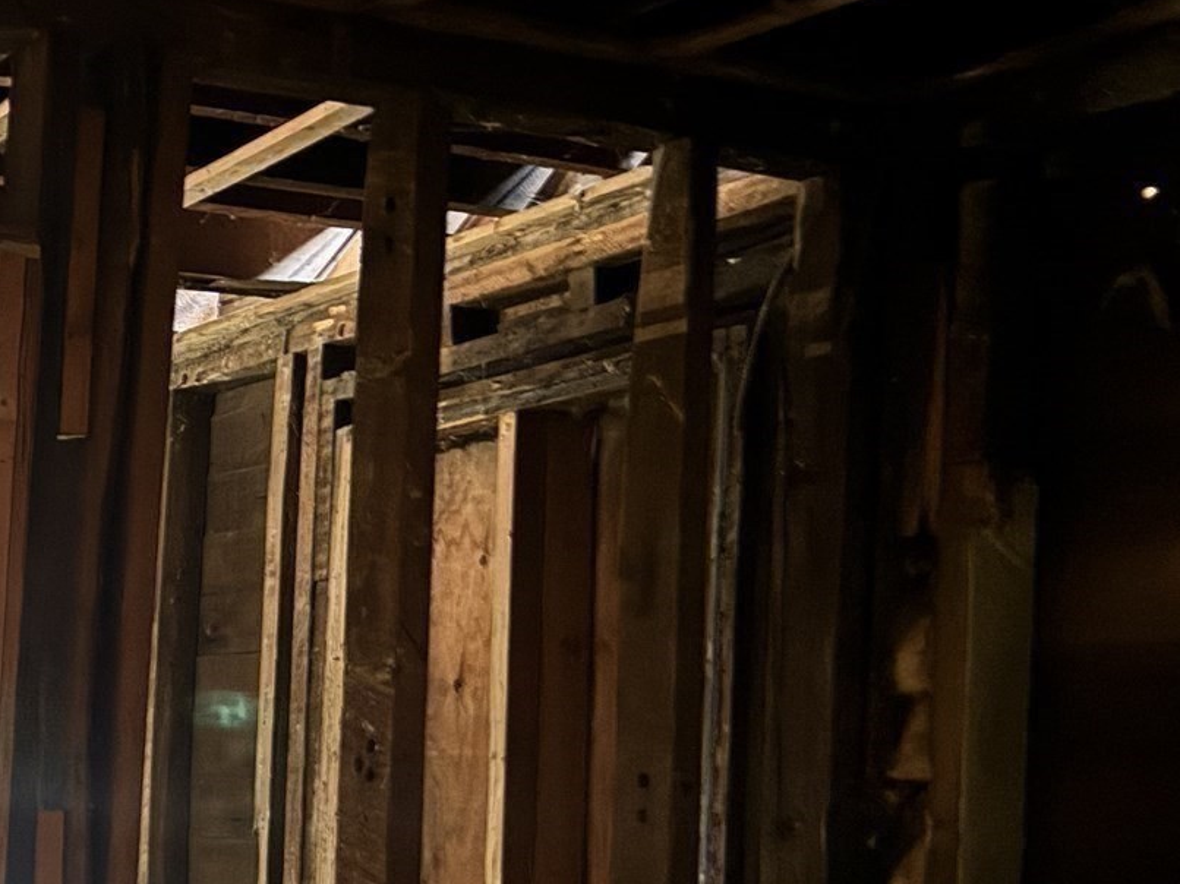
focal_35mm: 61
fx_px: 2079
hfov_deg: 27.2
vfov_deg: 23.6
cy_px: 732
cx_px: -307
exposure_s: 1/9
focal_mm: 6.76
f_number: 1.78
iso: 2500
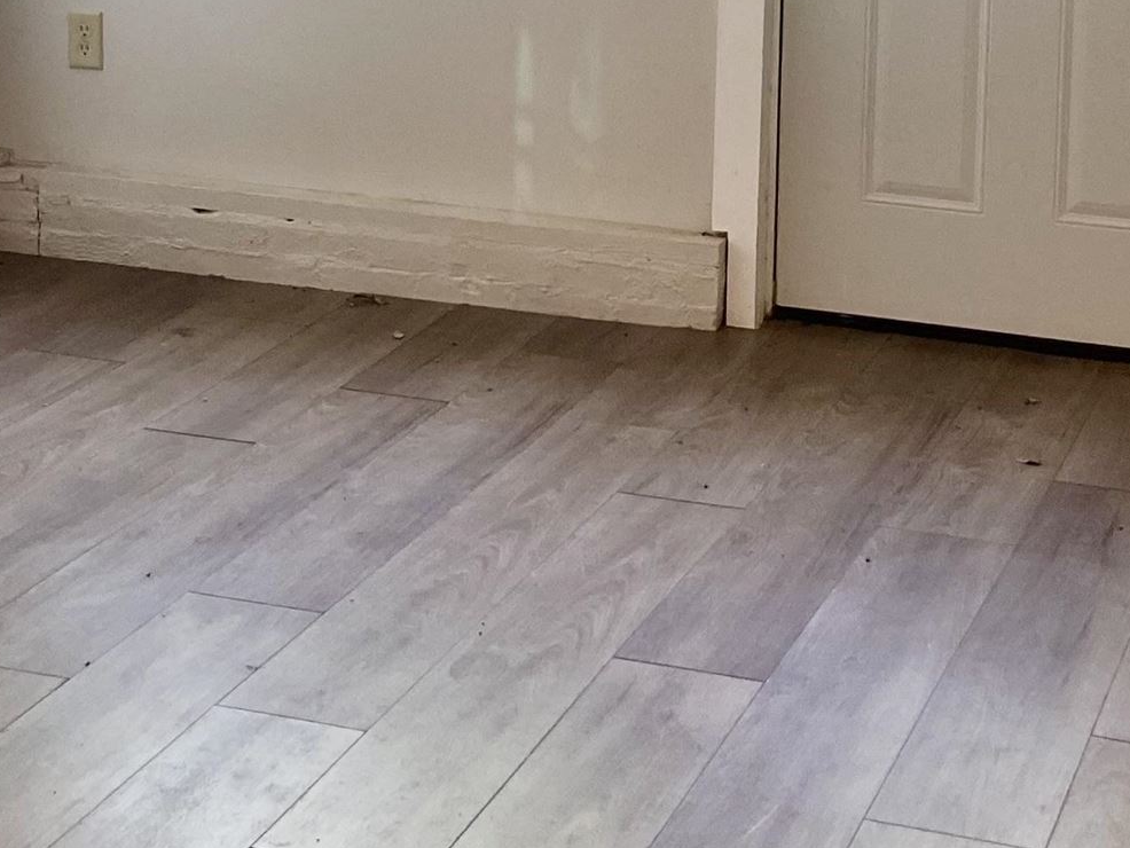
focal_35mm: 81
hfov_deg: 24.1
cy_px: -195
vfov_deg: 17.3
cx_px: 560
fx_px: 2645
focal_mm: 4.25
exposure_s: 1/120
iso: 125
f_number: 1.8
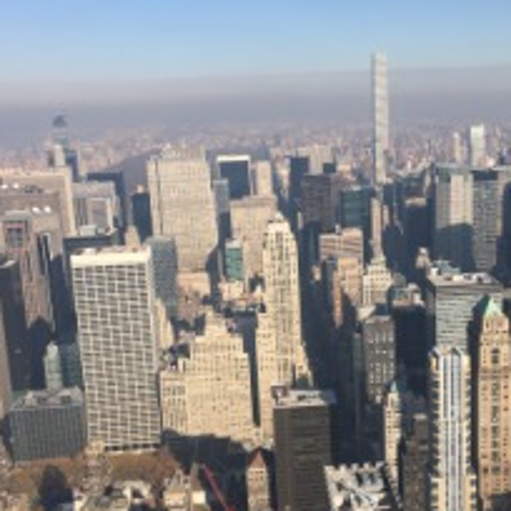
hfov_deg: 36.6
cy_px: 281
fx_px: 768
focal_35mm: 46
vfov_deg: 36.8
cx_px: 323
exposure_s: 1/1637
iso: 25
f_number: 2.2
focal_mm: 4.15
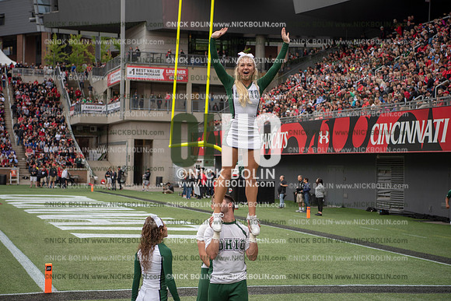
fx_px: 877
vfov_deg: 19.5
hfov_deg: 28.8
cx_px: 226
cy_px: 150
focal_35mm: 70
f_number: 3.5
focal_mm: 70
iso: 250
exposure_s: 1/800
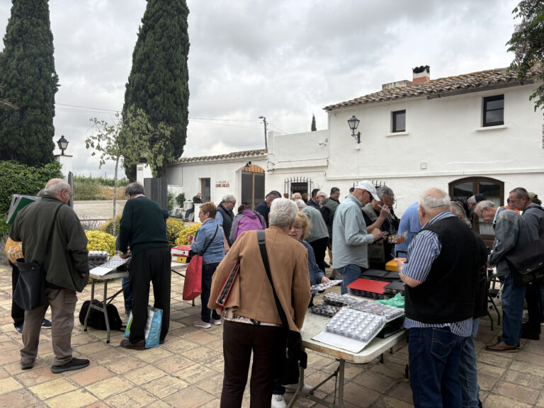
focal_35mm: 26
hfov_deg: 67.3
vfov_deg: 53.1
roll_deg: +0.1
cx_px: 272
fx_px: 409
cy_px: 204
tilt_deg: +0.3
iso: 50
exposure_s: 1/1901
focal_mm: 5.96
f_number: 1.6
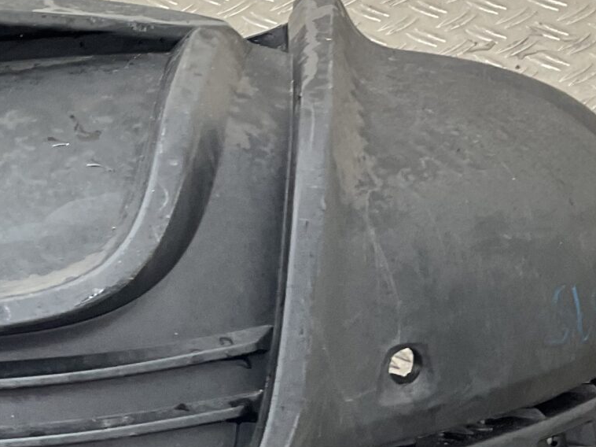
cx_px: -204
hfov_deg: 18.5
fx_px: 1687
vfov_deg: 15.0
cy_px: 356
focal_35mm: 98
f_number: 1.8
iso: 40
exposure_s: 1/60
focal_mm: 3
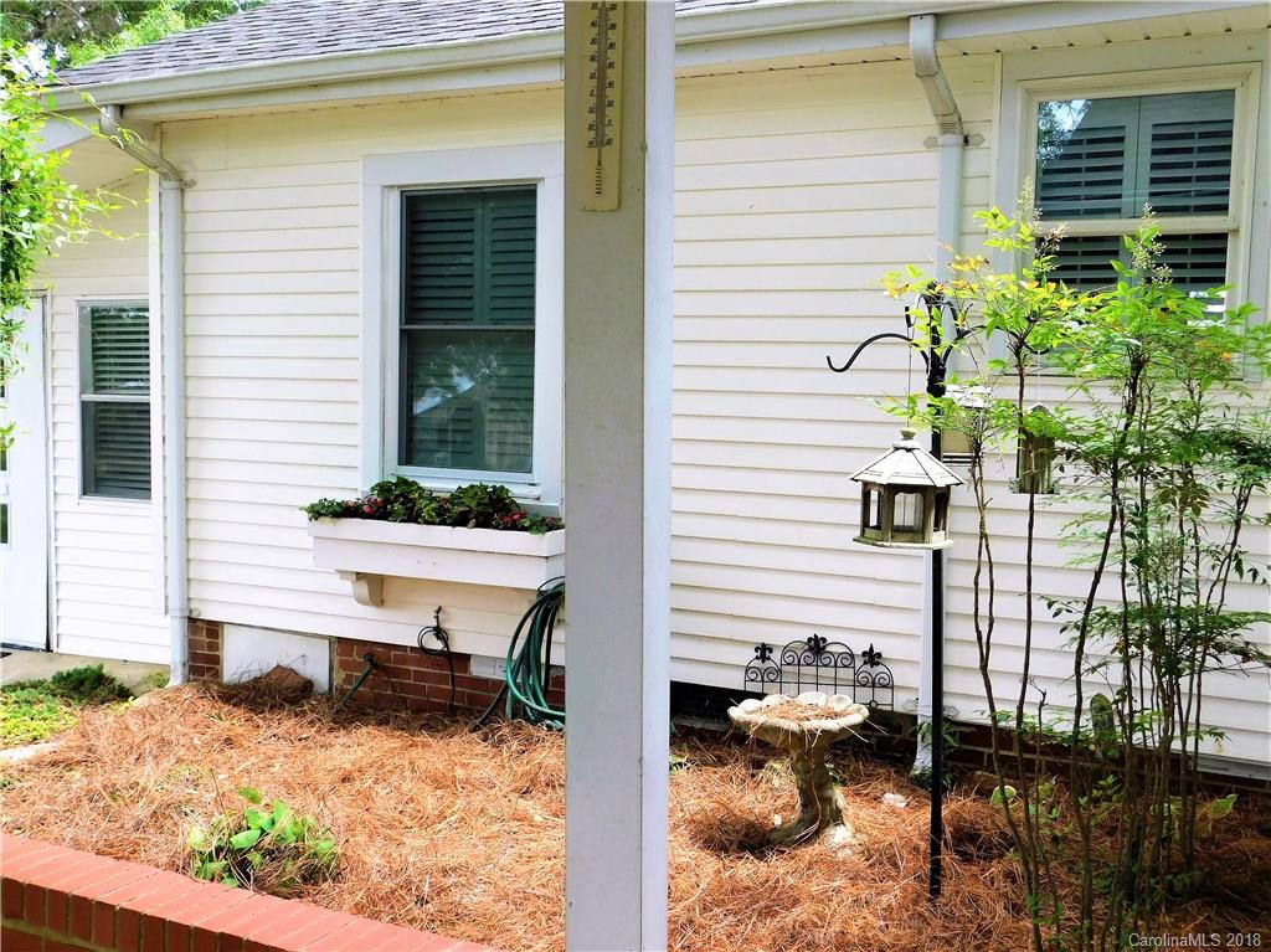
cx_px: 636
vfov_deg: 39.6
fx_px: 1321
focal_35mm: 36
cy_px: 476
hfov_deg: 51.4
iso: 125
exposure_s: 1/125
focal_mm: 6.3
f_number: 3.5
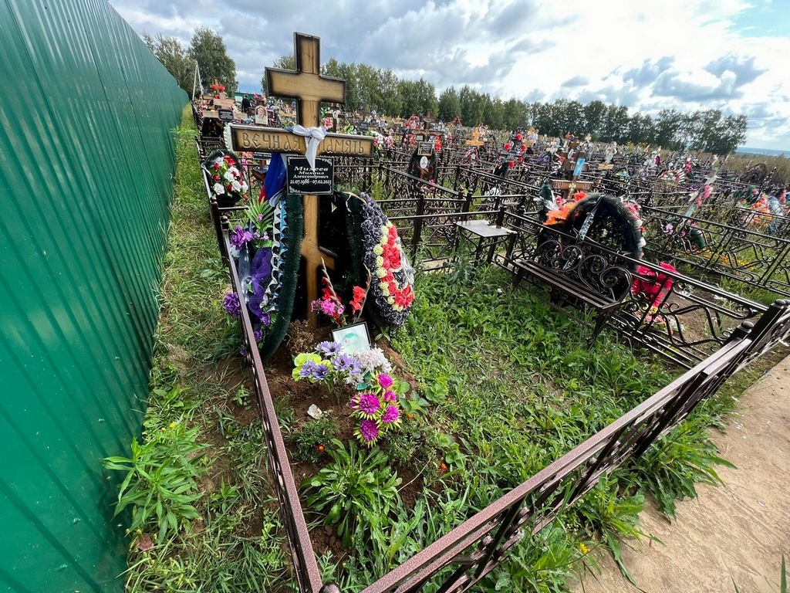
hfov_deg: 106.2
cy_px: 296
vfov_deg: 89.9
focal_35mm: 13
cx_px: 395
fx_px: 297
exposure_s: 1/256
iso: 32
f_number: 1.8
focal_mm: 1.57
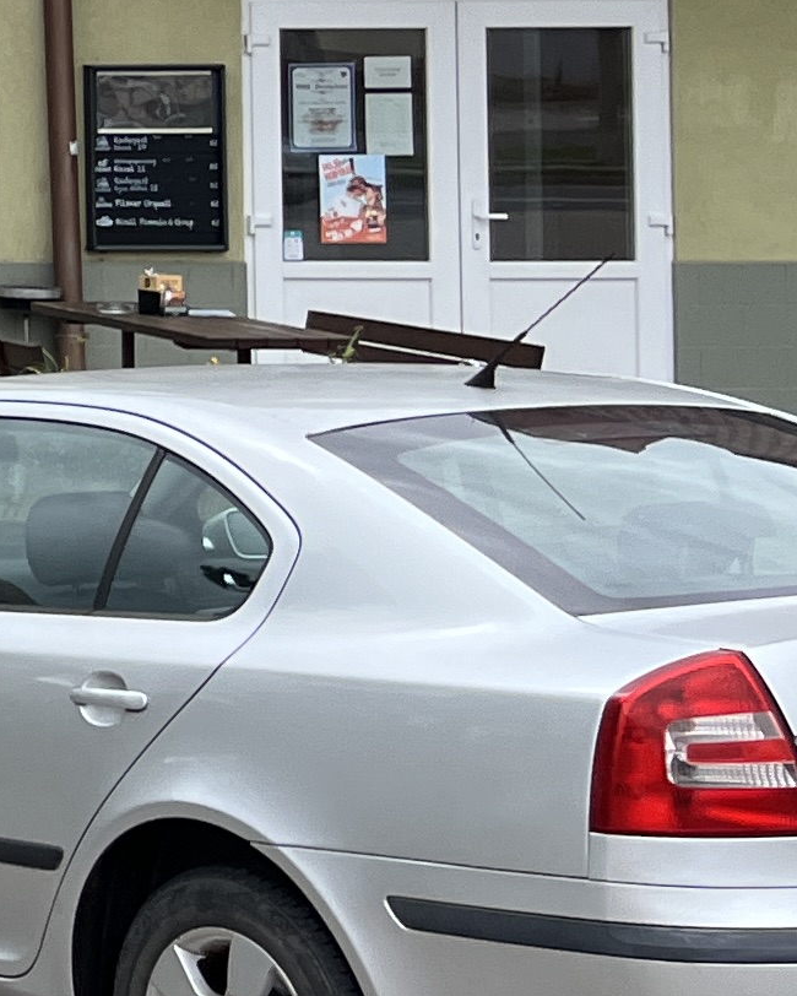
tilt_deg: +0.1
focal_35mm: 126
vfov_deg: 15.0
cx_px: -1674
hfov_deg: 9.4
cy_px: -4
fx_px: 3714
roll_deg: +0.0
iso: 50
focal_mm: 5.1
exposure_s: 1/1441
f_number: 1.6
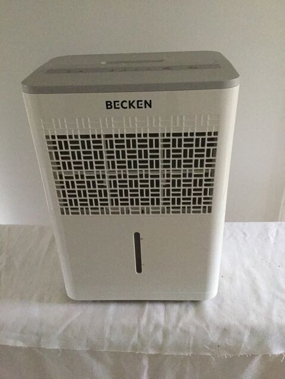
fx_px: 340
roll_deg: +3.9
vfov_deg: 58.4
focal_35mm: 31
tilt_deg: -31.0
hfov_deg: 45.4
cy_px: 190
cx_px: 142
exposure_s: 1/17
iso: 500
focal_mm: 3.3
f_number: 2.4
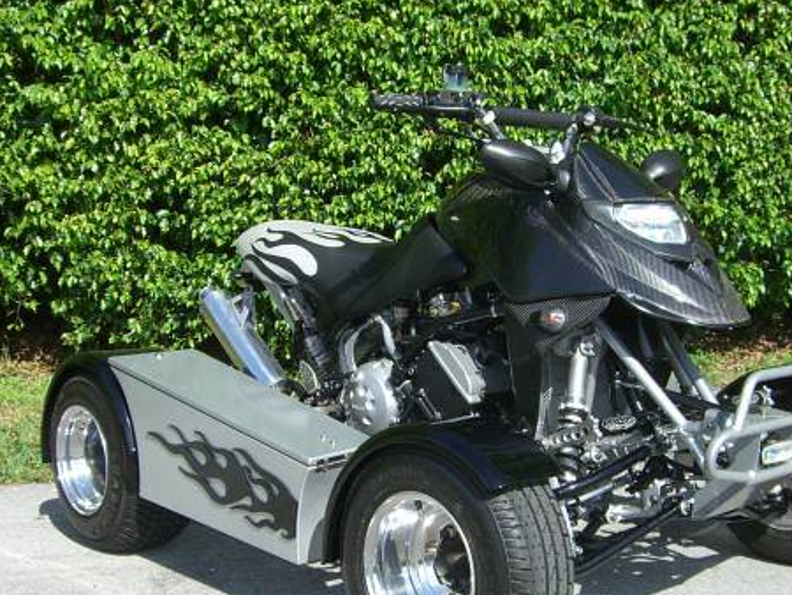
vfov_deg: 27.0
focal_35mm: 54
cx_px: 473
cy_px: 357
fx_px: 1236
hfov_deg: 35.4
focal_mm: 6.2
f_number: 4.3
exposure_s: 1/400
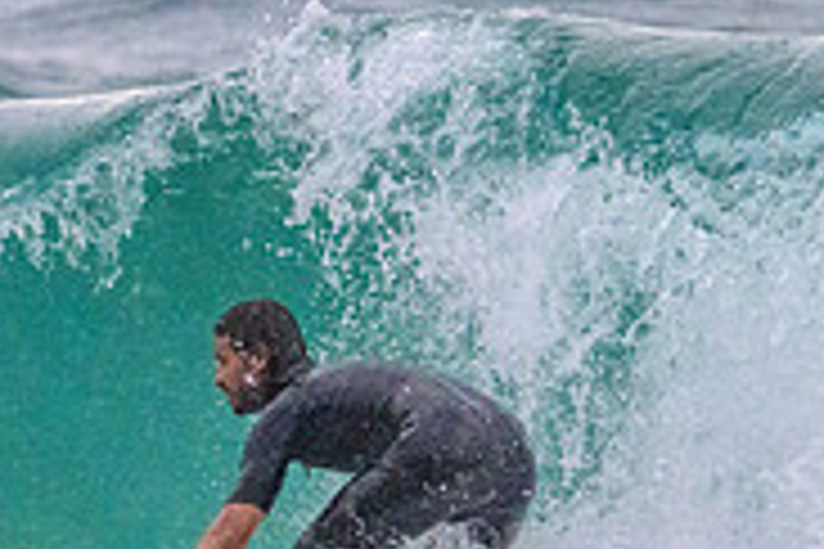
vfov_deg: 0.7
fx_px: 43554
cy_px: 583
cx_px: 185
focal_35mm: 1903
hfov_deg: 1.1
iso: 7200
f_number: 11
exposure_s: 1/2000
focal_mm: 600
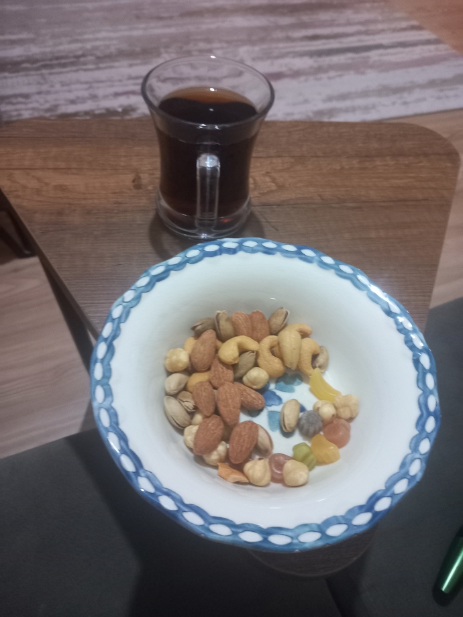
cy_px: 308
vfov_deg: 65.3
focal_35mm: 27
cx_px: 232
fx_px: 482
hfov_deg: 51.4
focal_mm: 4
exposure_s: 1/20
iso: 800
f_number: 1.8
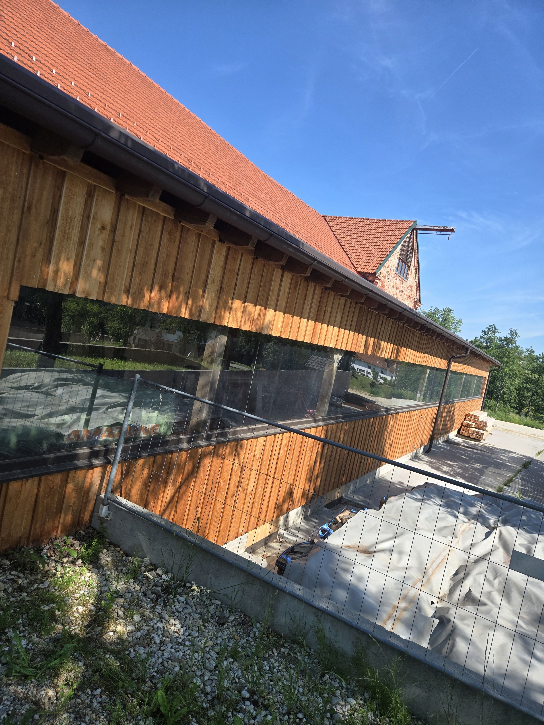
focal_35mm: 23
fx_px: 482
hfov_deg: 58.9
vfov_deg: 73.9
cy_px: 362
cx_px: 272
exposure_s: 1/2921
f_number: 1.8
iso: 80
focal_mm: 5.4
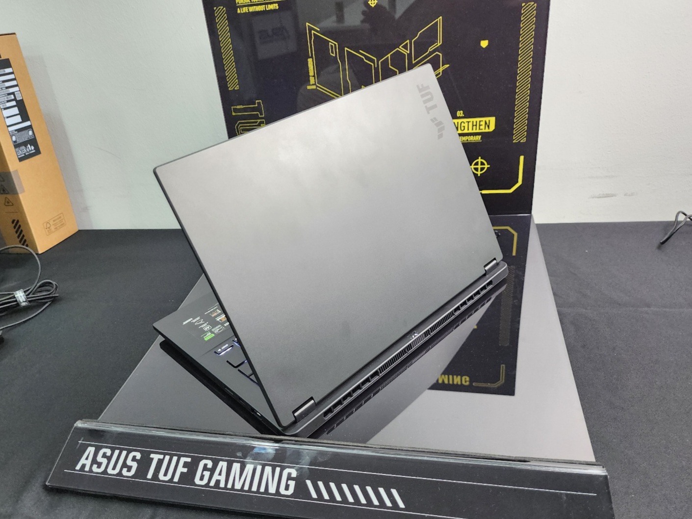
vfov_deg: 58.9
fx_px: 460
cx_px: 346
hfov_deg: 73.9
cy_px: 260
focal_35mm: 23
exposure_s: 1/100
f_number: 1.8
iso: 200
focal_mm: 6.4
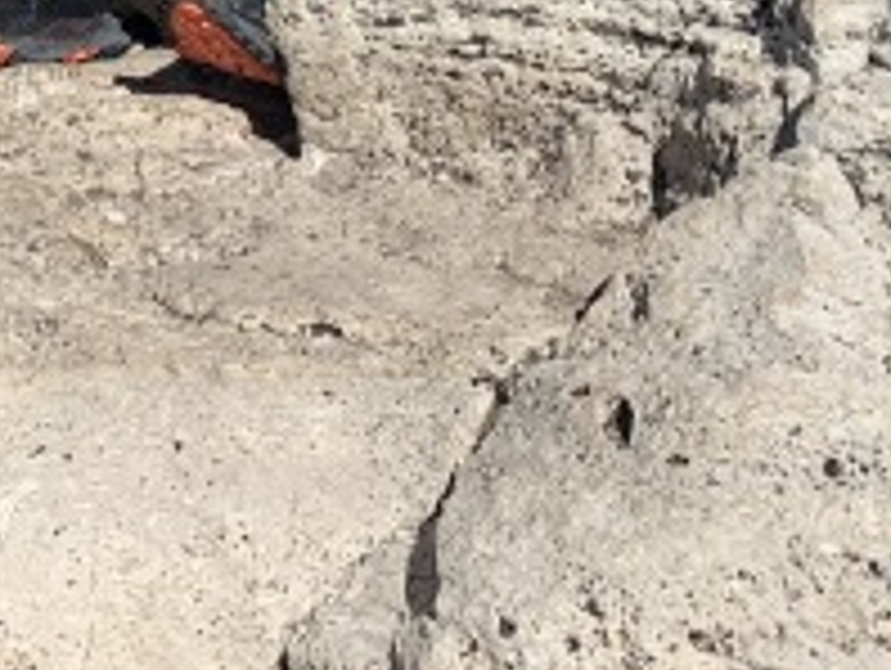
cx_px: -225
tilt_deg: -1.1
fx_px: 2706
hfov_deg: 17.7
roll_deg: -0.3
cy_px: -648
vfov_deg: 12.5
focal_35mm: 105
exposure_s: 1/3937
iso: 25
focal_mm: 4.25
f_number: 1.8
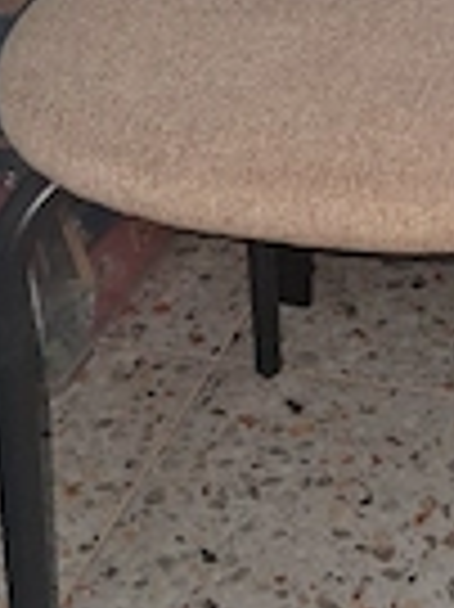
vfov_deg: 23.8
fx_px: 1401
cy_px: 59
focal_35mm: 80
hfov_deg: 18.1
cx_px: 423
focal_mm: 4
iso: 250
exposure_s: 1/50
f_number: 1.8
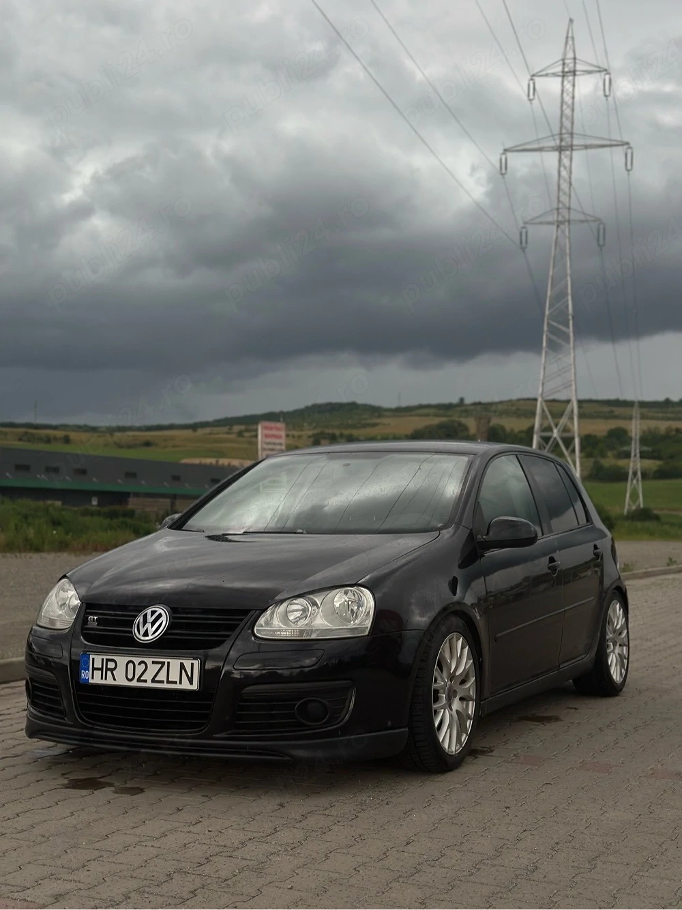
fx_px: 1261
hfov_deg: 30.3
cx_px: 341
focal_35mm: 48
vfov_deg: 39.7
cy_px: 455
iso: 80
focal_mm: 6.86
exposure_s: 1/1133
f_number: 1.78
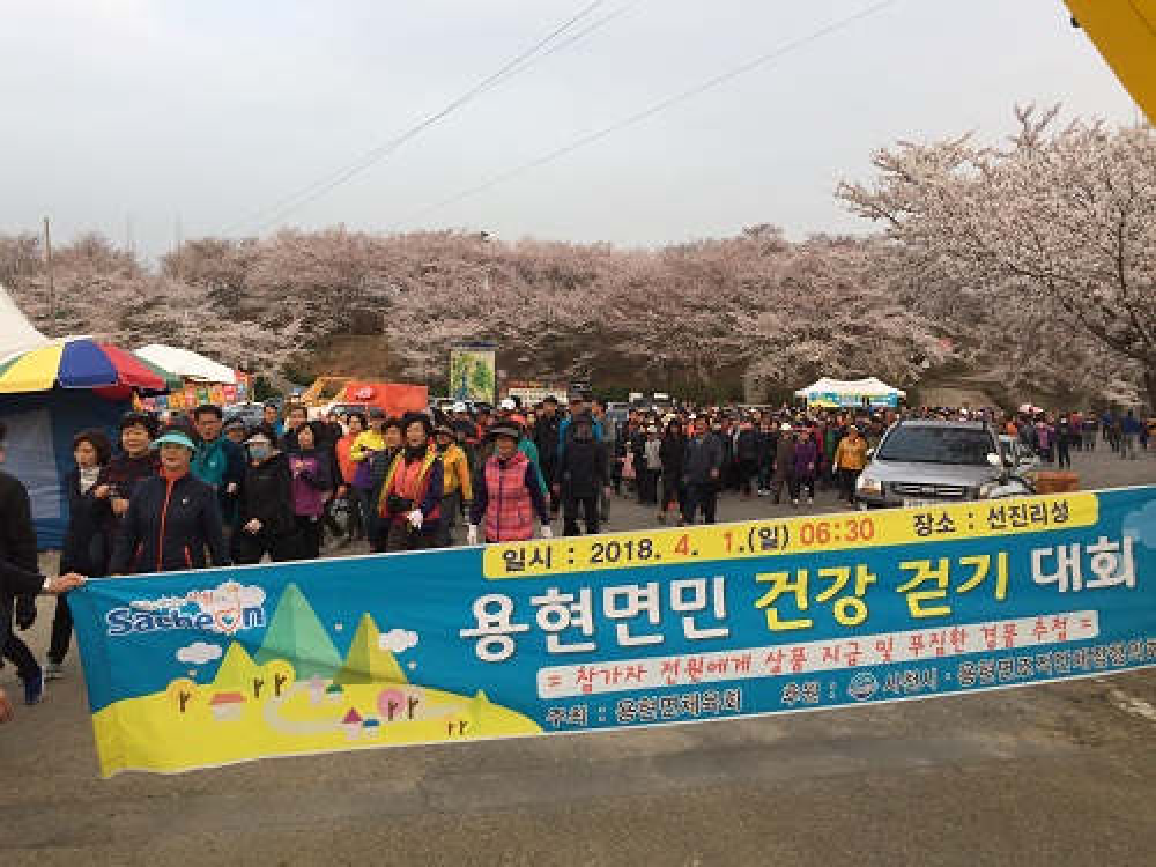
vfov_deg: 48.2
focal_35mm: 29
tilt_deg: -3.8
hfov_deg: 61.7
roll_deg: -1.3
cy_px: 434
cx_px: 578
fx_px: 968
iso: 32
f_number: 2.2
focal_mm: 4.15
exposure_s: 1/120
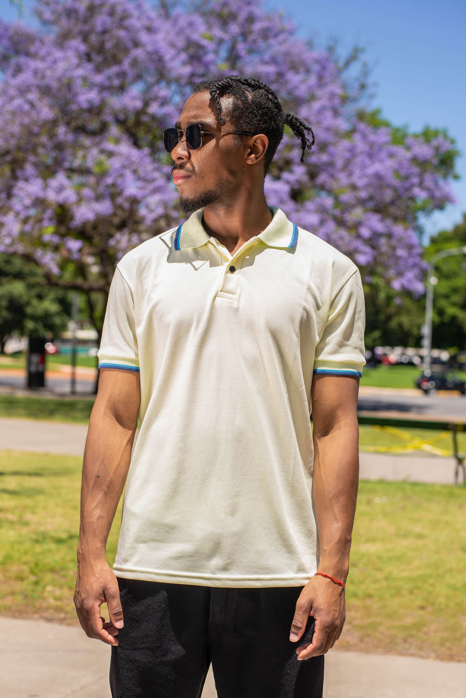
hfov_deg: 27.0
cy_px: 349
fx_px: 970
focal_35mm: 50
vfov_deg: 39.6
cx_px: 233
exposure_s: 1/1600
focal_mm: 50
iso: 160
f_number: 3.5
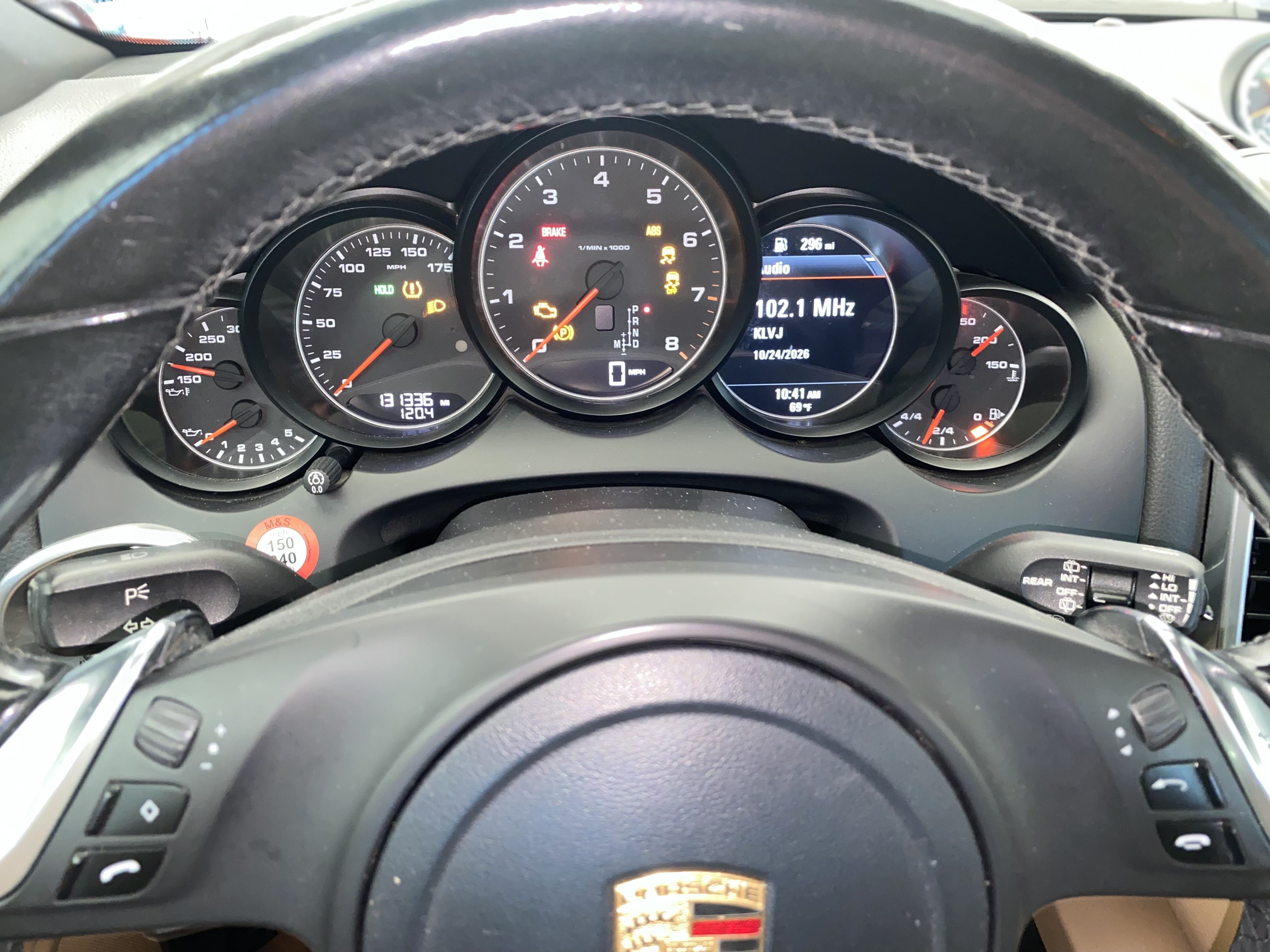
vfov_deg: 53.1
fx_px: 954
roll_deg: -1.4
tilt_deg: -31.5
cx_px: 635
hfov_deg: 67.3
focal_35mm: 26
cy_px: 476
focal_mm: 4.25
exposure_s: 1/4
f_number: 1.8
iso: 125
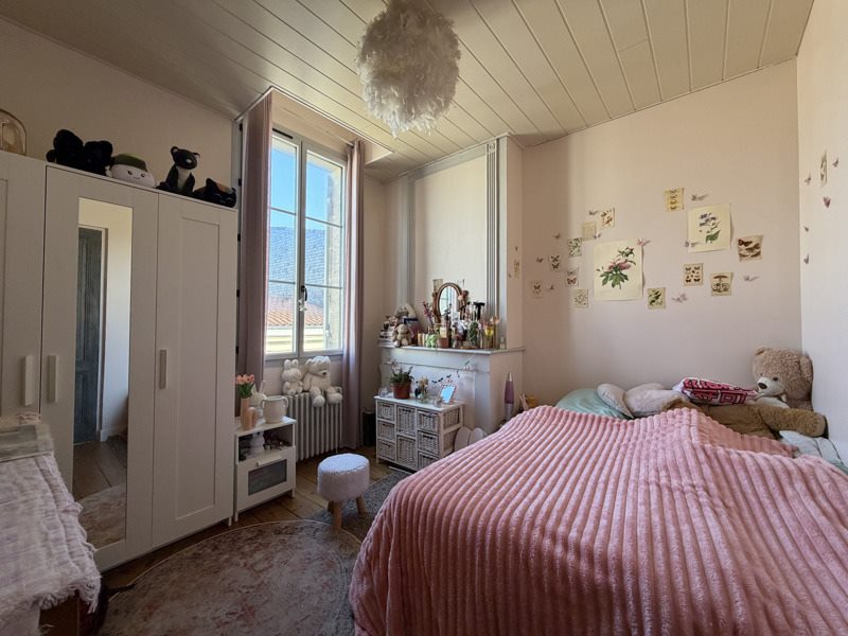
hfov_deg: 102.1
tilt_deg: +1.4
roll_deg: -0.4
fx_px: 343
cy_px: 318
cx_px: 424
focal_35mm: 14
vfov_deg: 85.7
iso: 200
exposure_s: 1/121
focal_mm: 2.22
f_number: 2.2
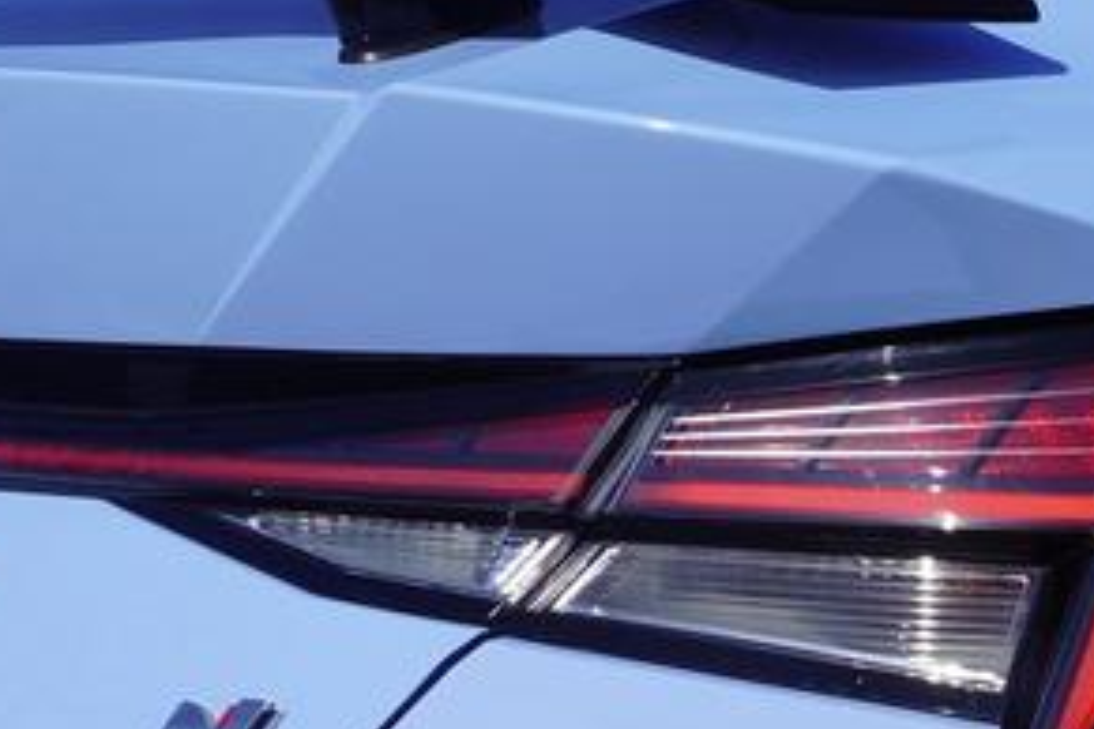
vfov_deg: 10.8
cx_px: 1271
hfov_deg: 15.8
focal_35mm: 125
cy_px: 755
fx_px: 3804
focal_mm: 19
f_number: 10
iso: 100
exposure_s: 1/320
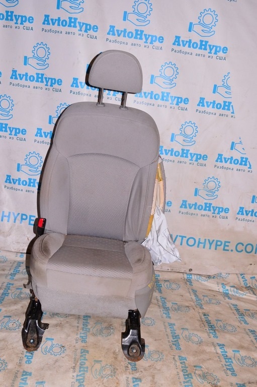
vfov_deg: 57.3
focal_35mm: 33
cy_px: 194
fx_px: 354
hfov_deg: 39.9
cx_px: 128
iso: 1600
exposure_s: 1/200
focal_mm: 22
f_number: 8
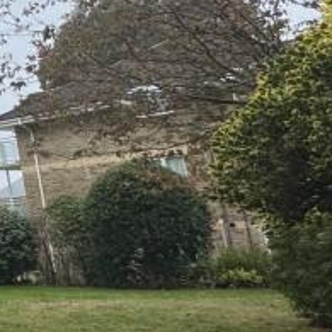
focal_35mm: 65
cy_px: 123
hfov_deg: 16.3
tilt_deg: +10.6
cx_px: -410
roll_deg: +2.3
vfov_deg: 26.4
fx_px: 705
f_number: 2.2
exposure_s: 1/307
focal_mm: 2.22
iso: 40
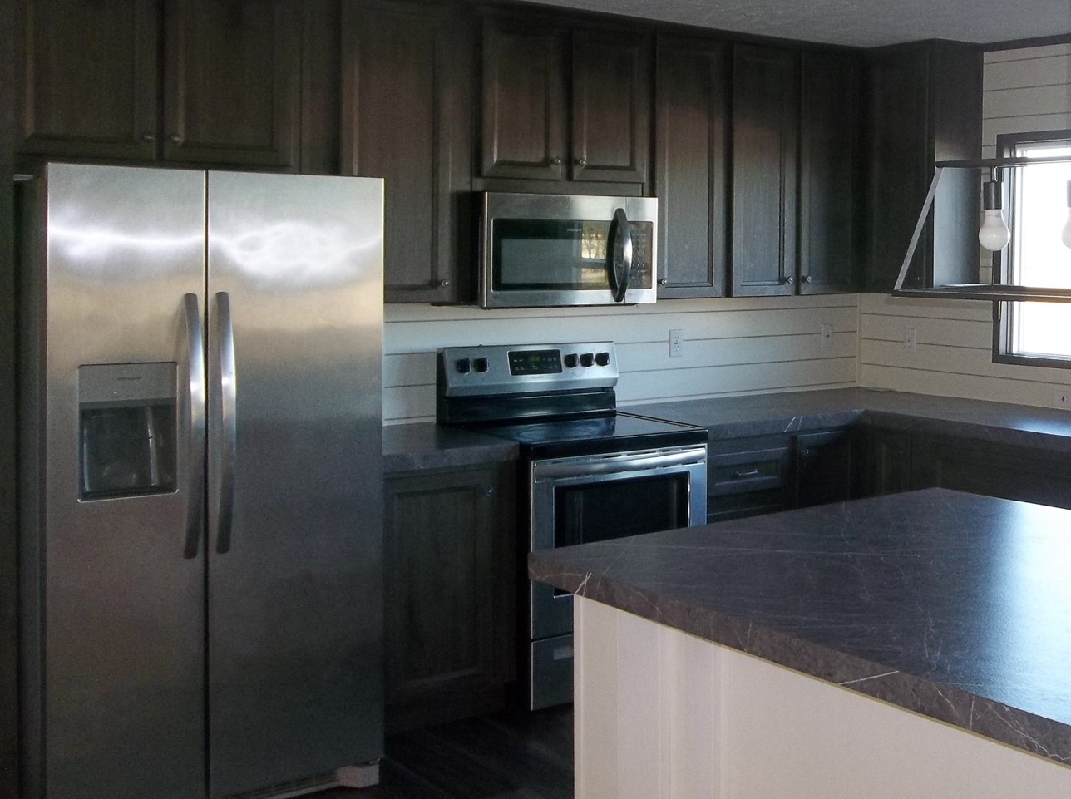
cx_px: 665
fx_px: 1328
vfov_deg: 33.3
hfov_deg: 43.6
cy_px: 291
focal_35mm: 43
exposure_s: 1/30
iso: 160
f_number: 3.5
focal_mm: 4.9
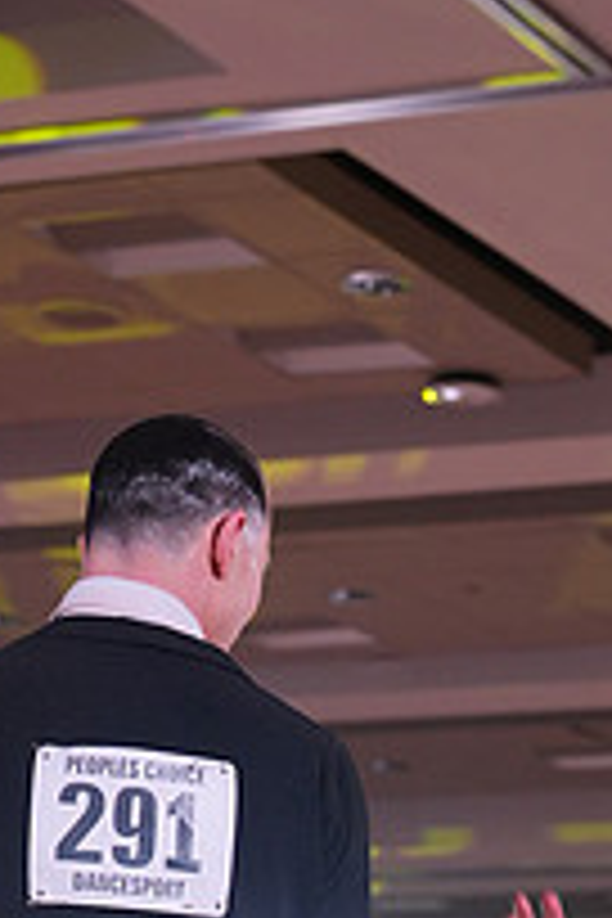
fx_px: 3978
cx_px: 803
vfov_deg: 12.8
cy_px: 1184
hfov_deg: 8.7
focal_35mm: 156
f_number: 4
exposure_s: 1/400
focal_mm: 55
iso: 1250
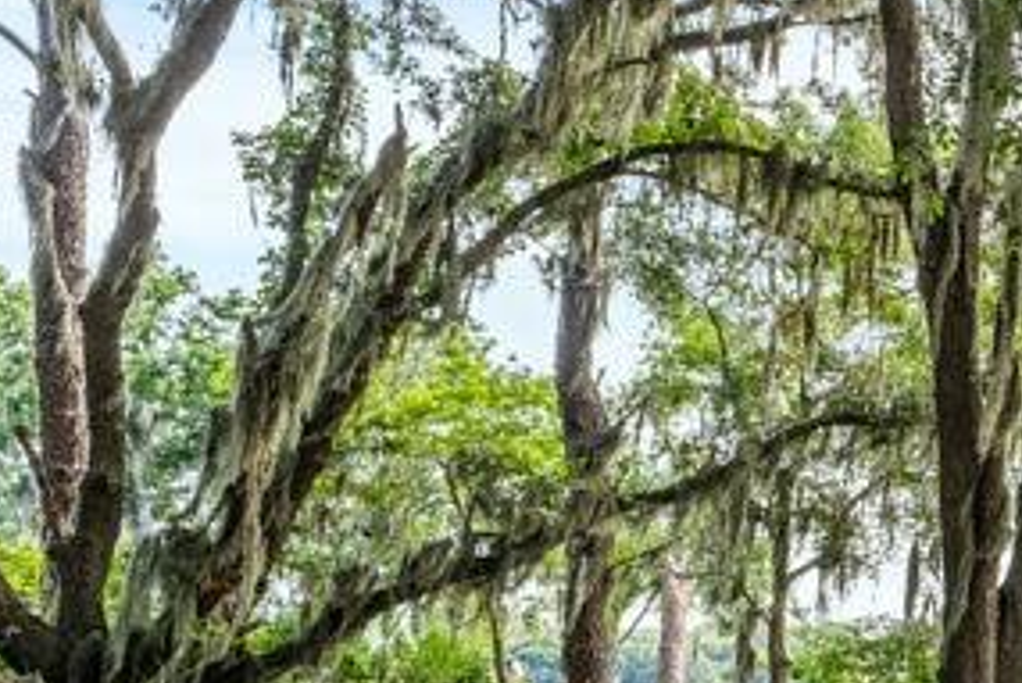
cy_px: 685
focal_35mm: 49
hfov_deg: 24.7
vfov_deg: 26.1
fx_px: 1392
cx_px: 1701
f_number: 8
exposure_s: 1/80
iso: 100
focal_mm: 14
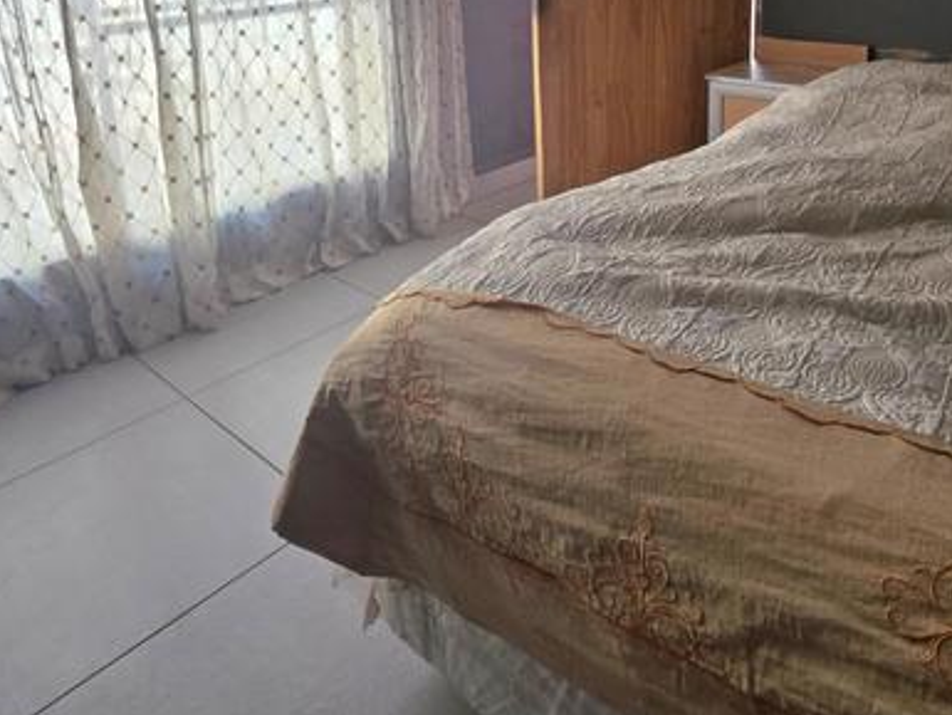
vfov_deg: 47.1
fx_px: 743
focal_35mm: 27
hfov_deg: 65.0
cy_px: 94
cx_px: 546
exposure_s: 1/370
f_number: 1.9
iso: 160
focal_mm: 2.2
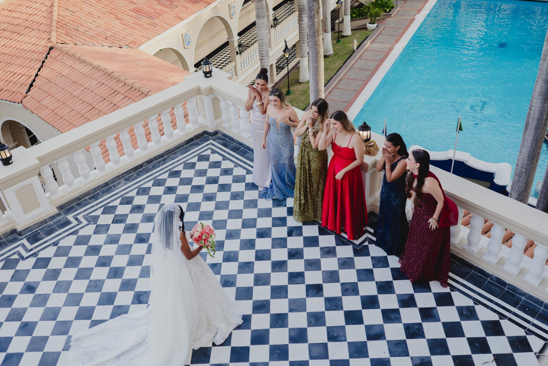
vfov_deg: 37.9
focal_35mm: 35
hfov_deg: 54.4
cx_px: 274
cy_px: 183
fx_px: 533
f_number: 2.8
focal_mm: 35
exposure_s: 1/320
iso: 125
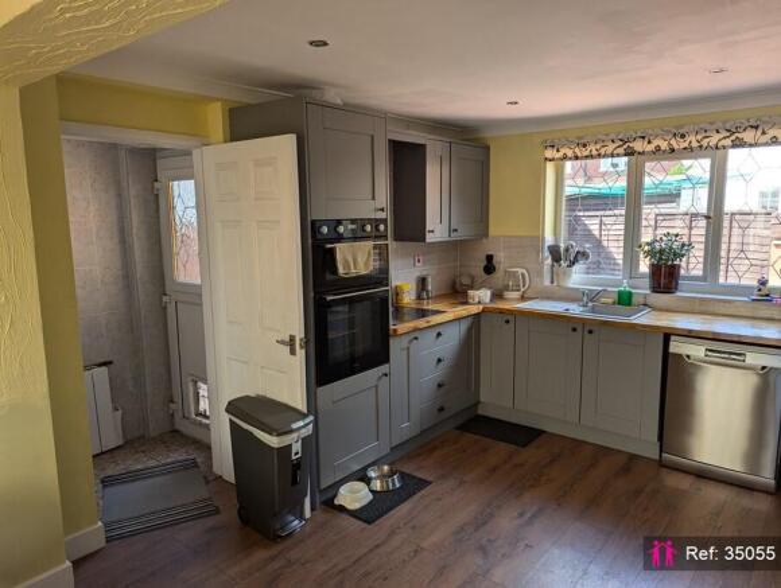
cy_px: 294
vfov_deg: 57.0
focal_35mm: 24
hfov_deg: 71.5
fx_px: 542
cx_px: 390
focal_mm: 6.81
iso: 60
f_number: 1.85
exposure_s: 1/160
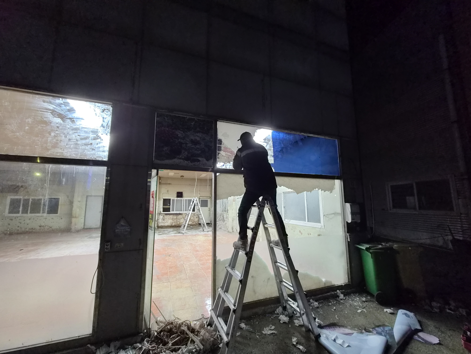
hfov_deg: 106.2
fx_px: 177
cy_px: 177
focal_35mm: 13
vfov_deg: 89.9
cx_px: 236
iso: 640
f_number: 2.2
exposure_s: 1/60
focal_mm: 2.2
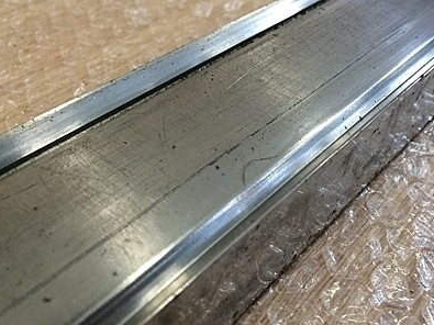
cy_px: 97
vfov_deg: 30.5
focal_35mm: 47
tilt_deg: -34.9
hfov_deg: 40.2
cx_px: 266
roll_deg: -8.5
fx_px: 589
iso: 32
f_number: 2.2
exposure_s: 1/30
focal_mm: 4.15
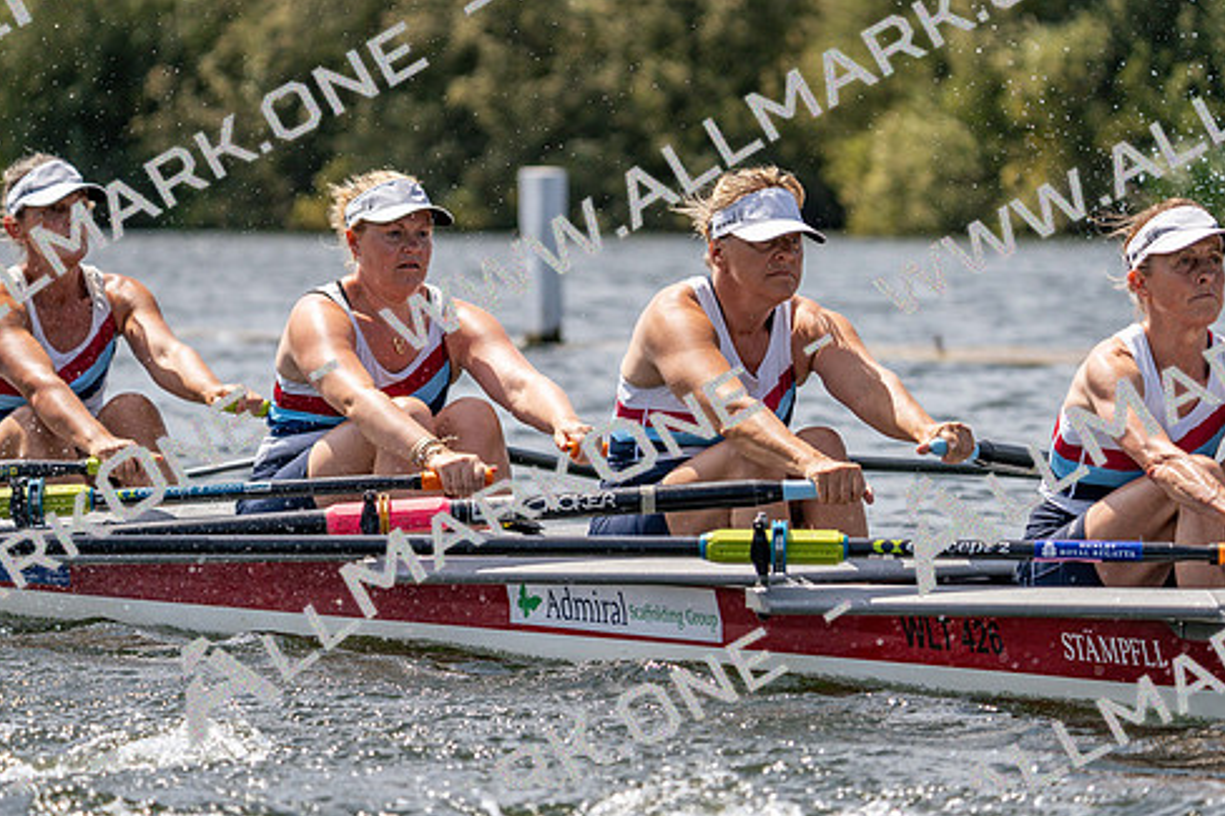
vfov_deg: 5.1
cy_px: 358
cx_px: 690
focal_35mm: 270
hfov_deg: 7.6
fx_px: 9184
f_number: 5.6
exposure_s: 1/2000
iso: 250
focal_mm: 227
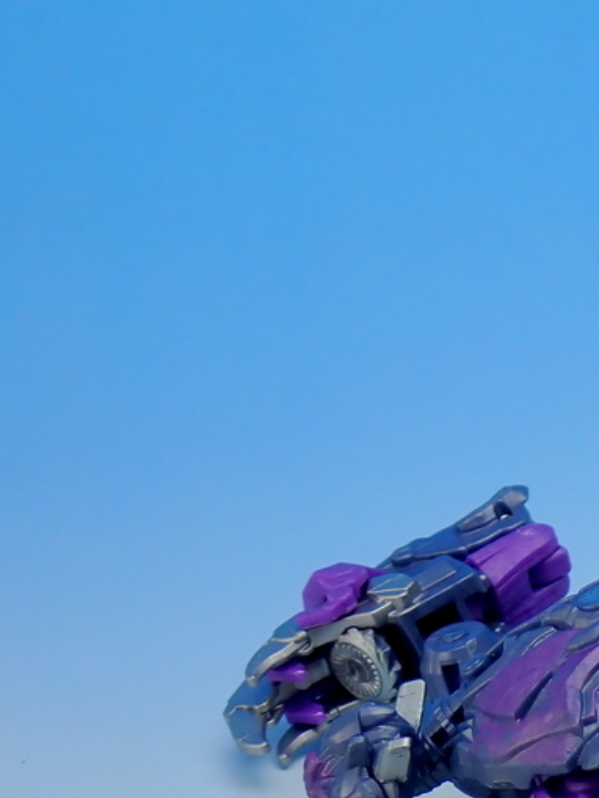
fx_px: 4359
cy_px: 571
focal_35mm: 189
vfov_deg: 10.4
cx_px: 798
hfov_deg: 7.8
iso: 100
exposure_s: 1/13
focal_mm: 16.79
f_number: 4.7
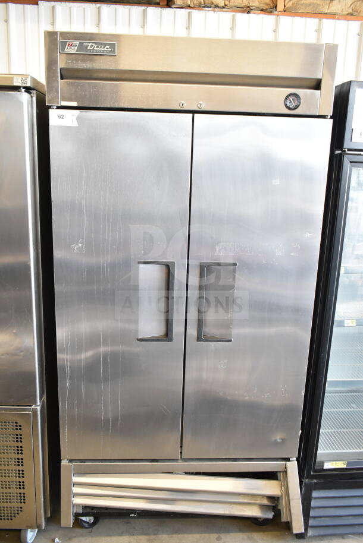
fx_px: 453
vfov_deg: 61.9
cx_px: 182
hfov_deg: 43.6
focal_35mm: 30
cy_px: 272
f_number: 4
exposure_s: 1/60
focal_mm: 20
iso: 1600
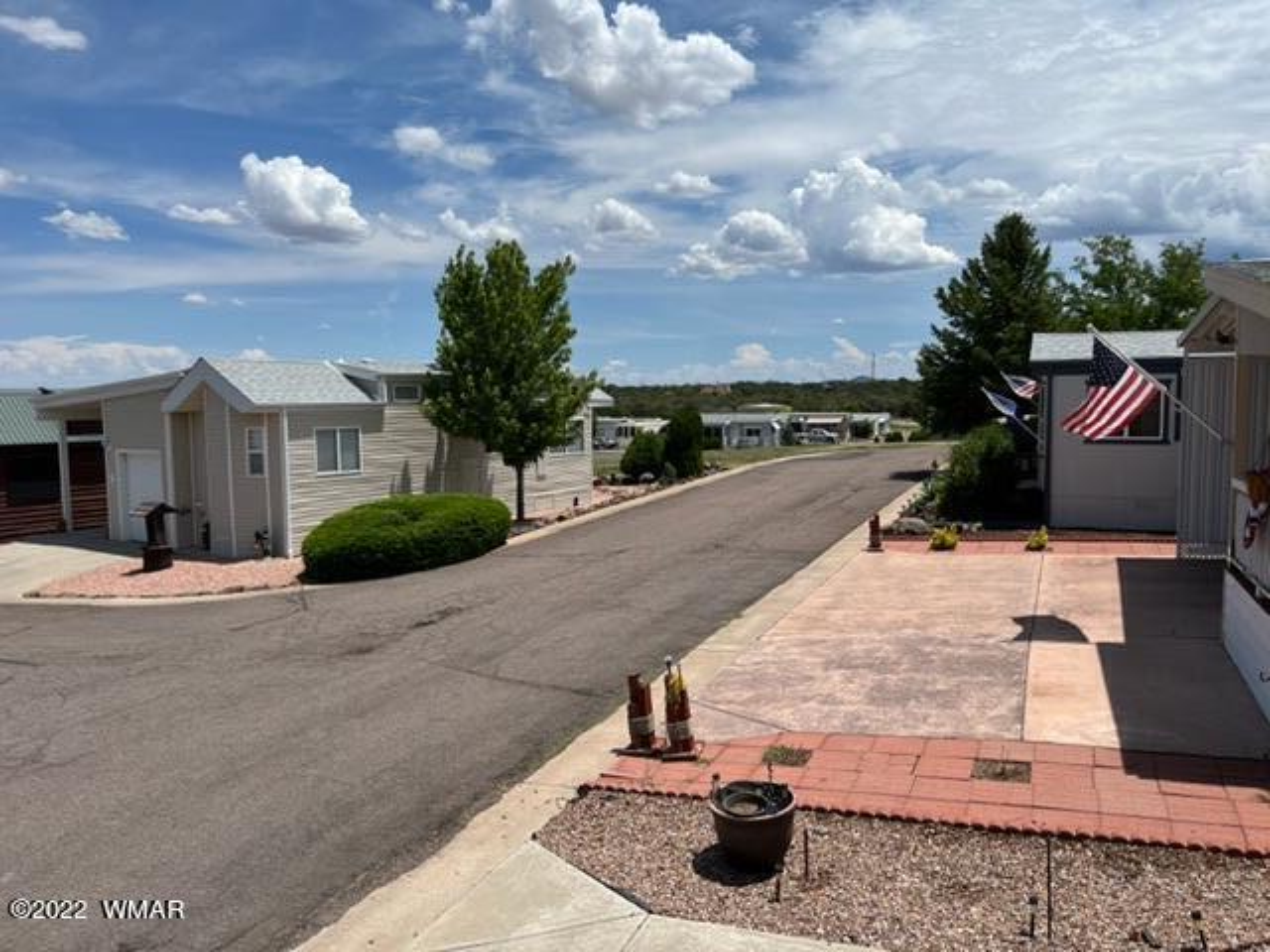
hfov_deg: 67.3
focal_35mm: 26
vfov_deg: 53.1
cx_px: 635
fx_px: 954
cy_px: 476
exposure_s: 1/5556
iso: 50
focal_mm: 5.1
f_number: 1.6
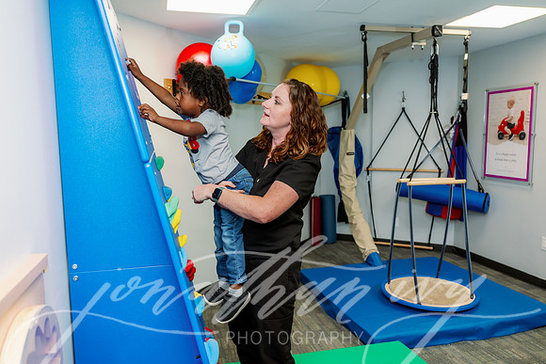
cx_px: 273
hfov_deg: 63.6
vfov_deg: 45.0
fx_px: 440
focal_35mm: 29
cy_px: 182
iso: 500
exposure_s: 1/200
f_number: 3.5
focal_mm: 29
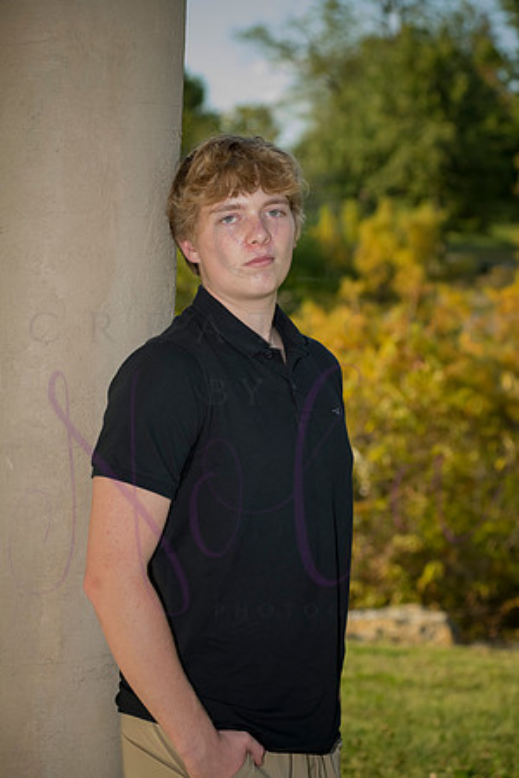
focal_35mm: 80
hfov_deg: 17.1
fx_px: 1730
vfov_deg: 25.4
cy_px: 389
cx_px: 260
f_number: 5
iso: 800
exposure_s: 1/640
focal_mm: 80
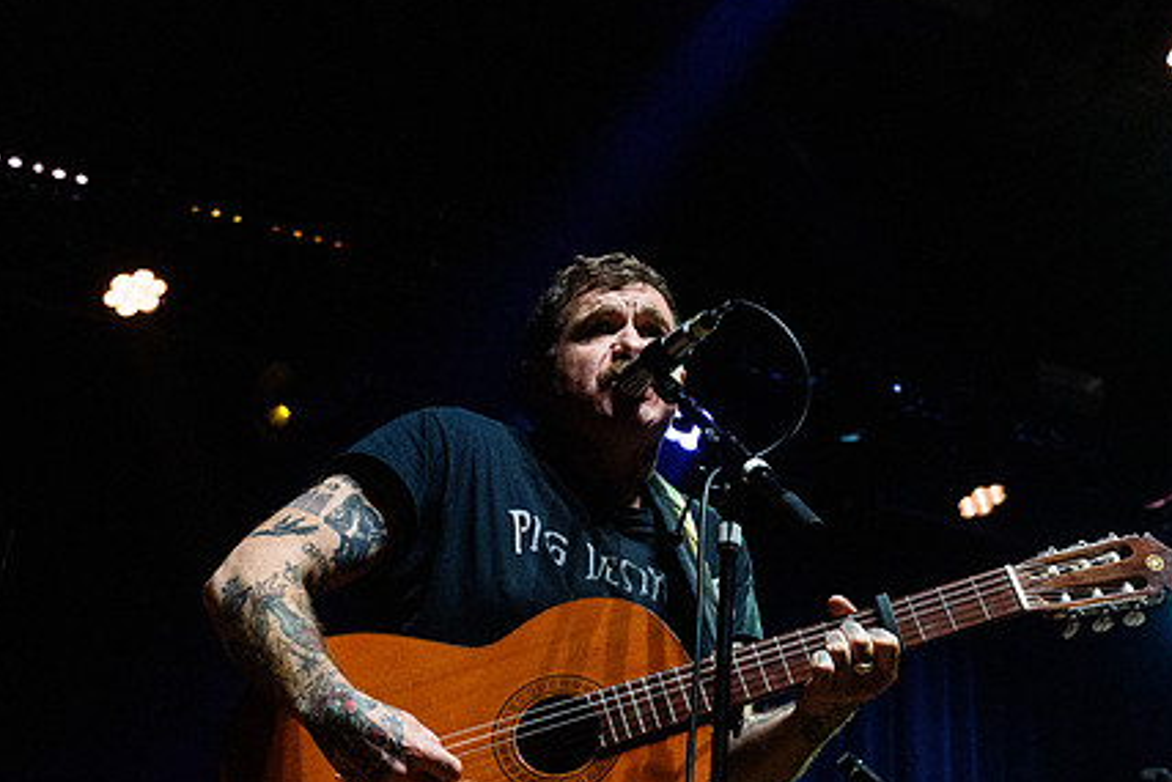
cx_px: 692
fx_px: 2280
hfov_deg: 28.8
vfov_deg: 19.5
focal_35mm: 70
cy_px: 446
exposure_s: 1/125
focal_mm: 44
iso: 6400
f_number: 4
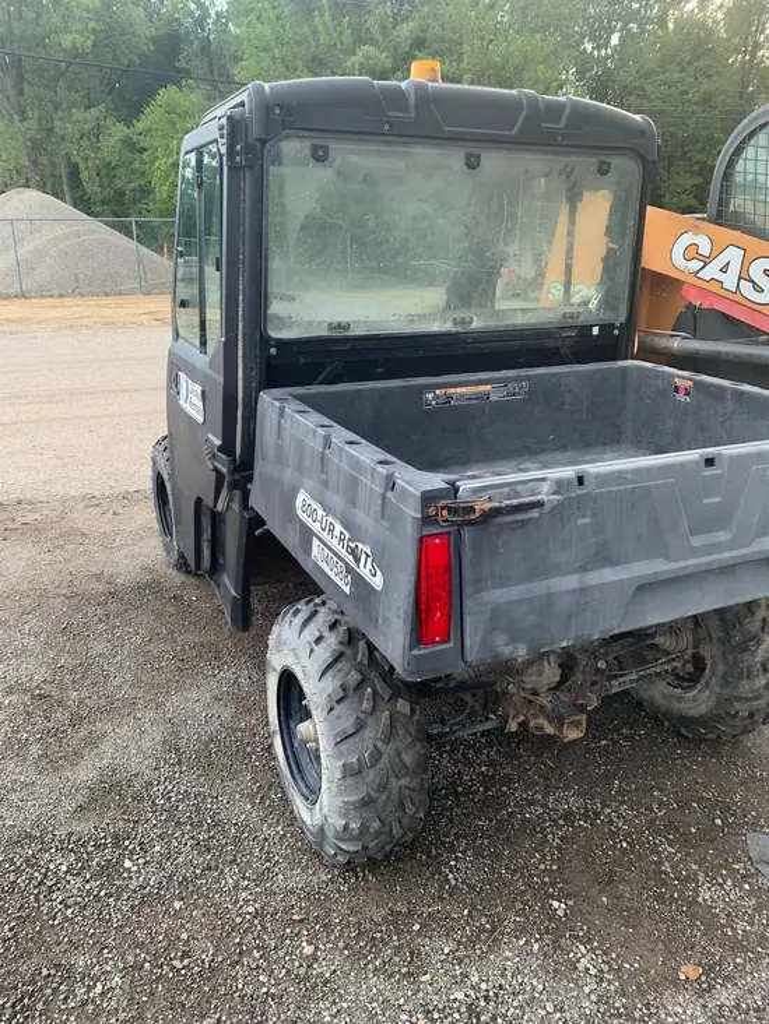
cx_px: 384
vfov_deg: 67.3
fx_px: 770
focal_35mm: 26
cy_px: 512
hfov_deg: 53.1
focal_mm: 4.25
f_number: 1.8
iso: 64
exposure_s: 1/121
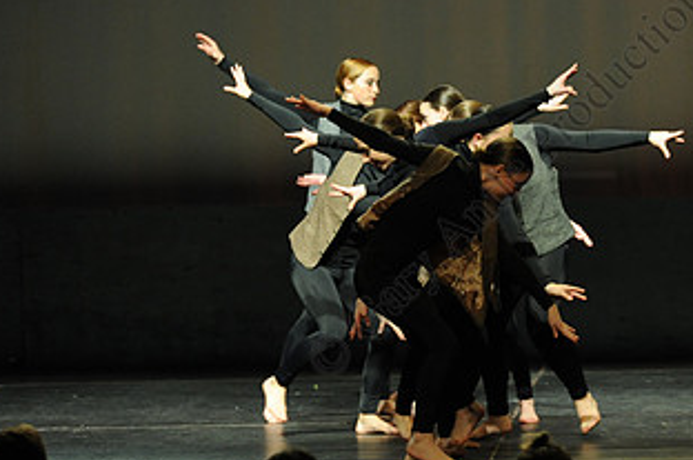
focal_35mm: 242
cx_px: 522
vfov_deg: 5.7
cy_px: 173
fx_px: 4651
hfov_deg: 8.5
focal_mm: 130
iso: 2500
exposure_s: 1/320
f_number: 2.8
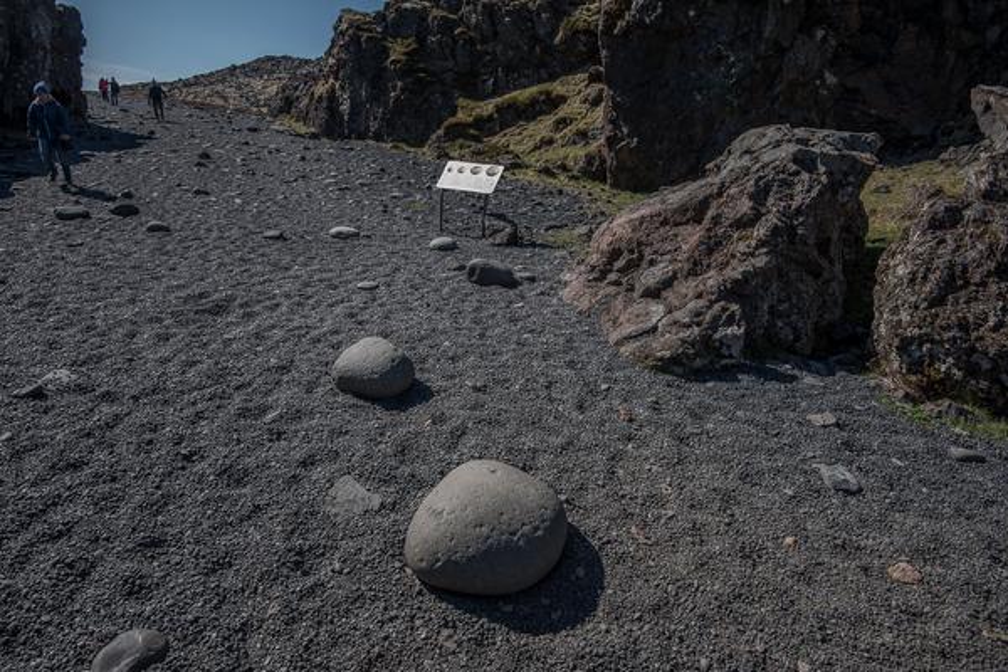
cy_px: 336
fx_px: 532
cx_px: 504
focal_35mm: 19
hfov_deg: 86.9
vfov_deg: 64.6
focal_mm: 19
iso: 100
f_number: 7.1
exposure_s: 1/200
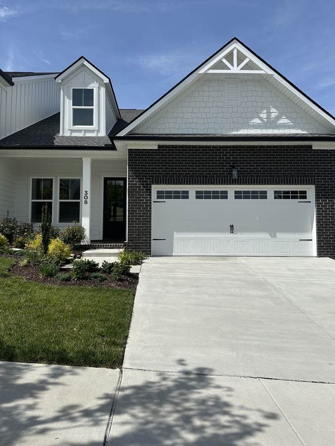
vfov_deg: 67.2
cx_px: 162
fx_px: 335
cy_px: 206
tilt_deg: +3.9
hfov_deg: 53.1
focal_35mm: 26
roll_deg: -0.4
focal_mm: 6.86
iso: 80
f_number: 1.78
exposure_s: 1/8197
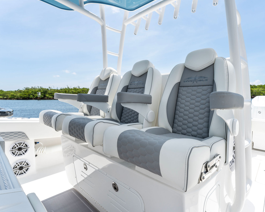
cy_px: 101
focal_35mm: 19
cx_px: 149
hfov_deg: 82.5
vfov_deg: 70.5
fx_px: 150
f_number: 9
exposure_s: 1/400
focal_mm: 16.1
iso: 160
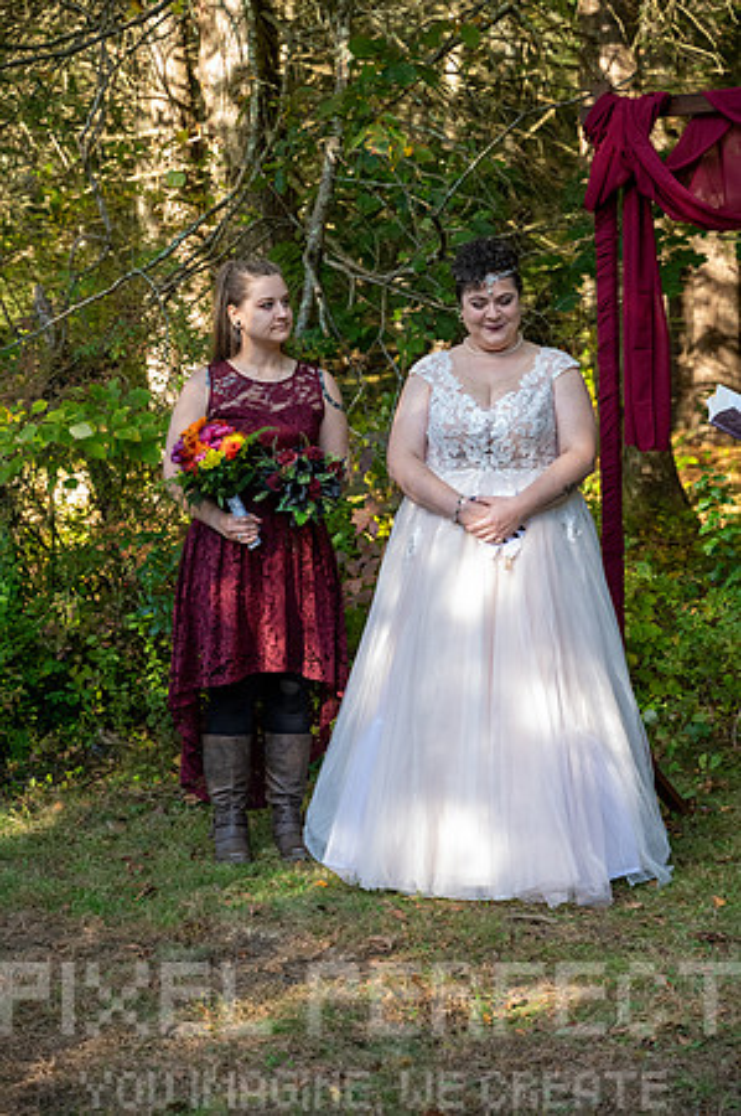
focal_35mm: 75
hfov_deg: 18.1
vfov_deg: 27.0
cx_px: 370
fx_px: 2321
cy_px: 558
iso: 6400
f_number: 4.5
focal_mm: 75
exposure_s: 1/2500
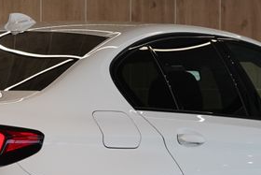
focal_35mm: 234
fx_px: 1697
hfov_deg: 8.8
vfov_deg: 5.9
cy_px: 146
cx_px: 97
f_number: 5.6
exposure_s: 1/160
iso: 1000
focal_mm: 64
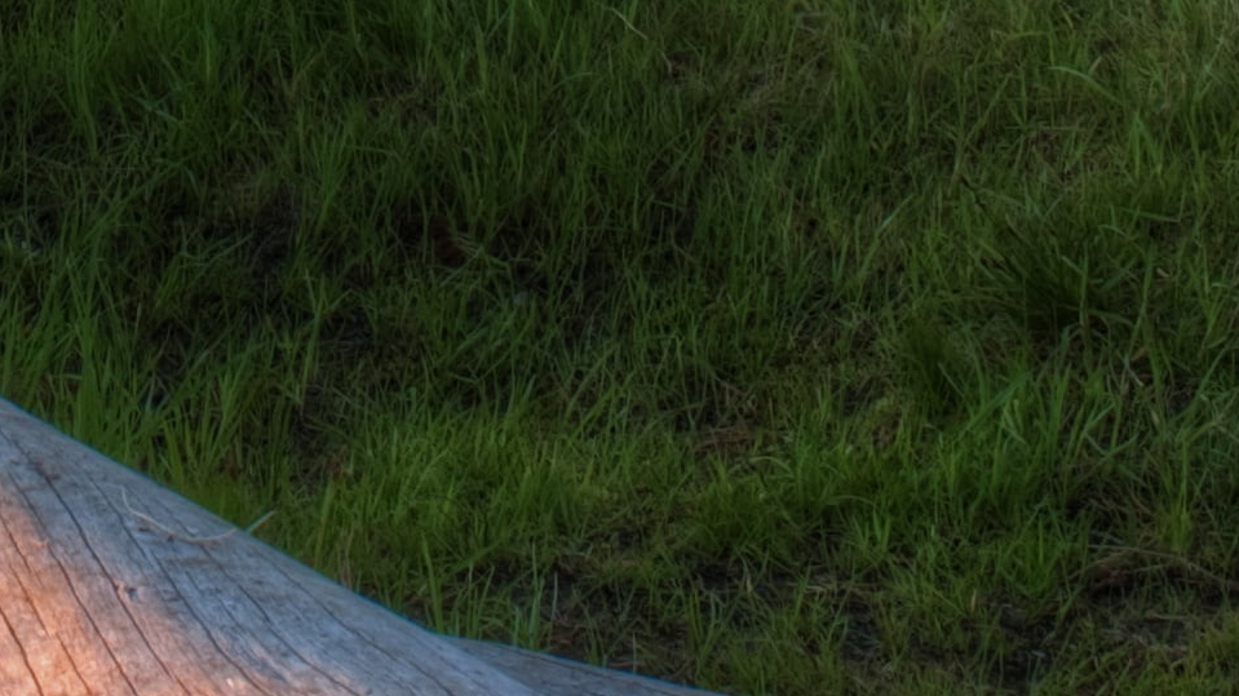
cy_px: -1448
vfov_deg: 6.0
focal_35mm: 185
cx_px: -121
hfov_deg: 11.5
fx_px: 6077
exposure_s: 1/8
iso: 50
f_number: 16
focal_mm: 28
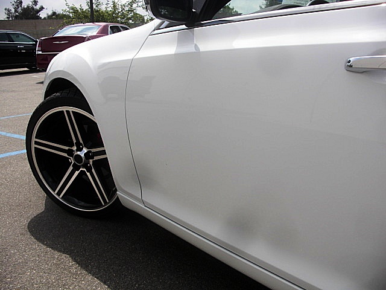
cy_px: 145
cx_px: 193
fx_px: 401
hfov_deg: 51.4
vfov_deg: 39.7
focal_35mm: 36
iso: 50
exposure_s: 1/125
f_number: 7.9
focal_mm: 6.3
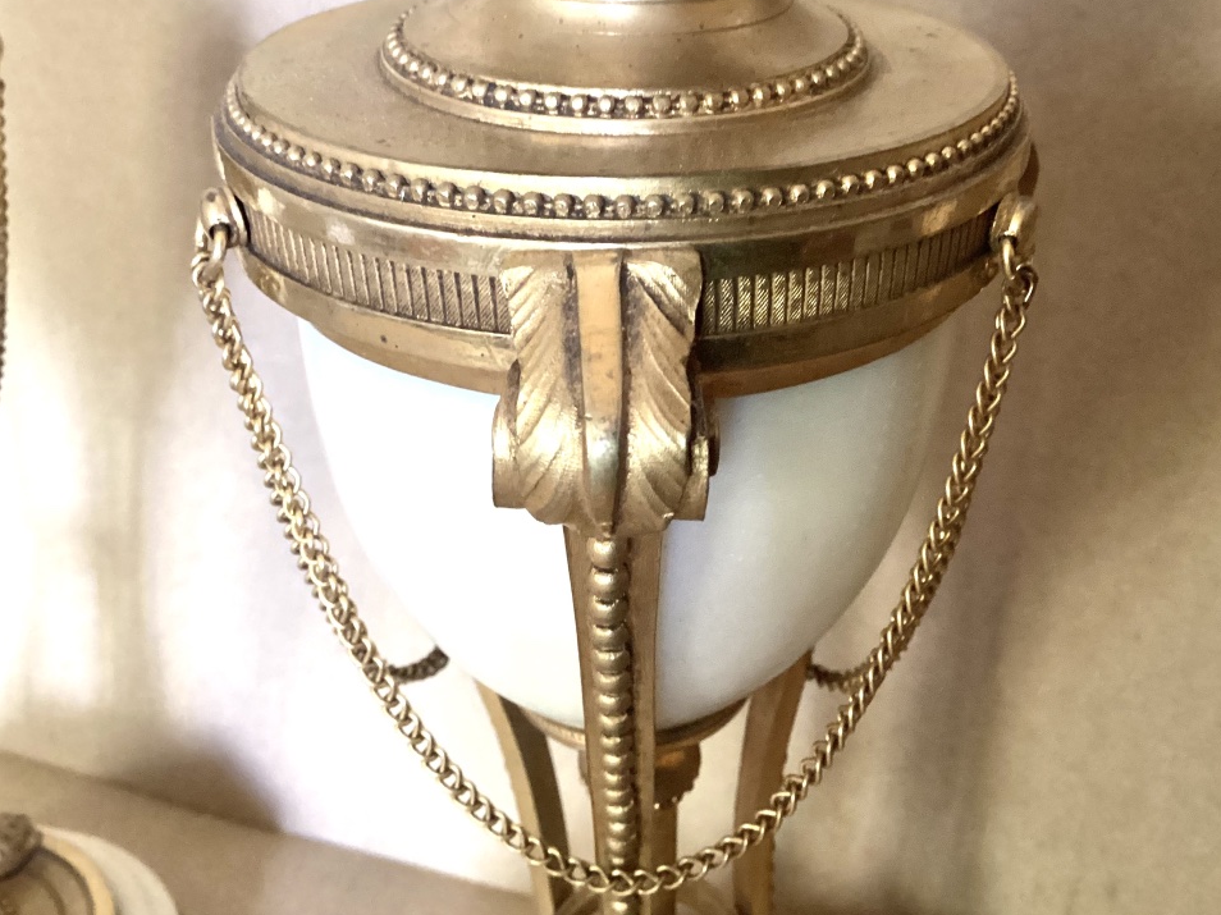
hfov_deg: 47.8
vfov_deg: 36.6
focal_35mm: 39
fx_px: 1375
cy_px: 352
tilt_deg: -26.0
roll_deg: -1.7
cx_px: 664
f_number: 2.4
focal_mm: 3.3
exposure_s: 1/25
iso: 500
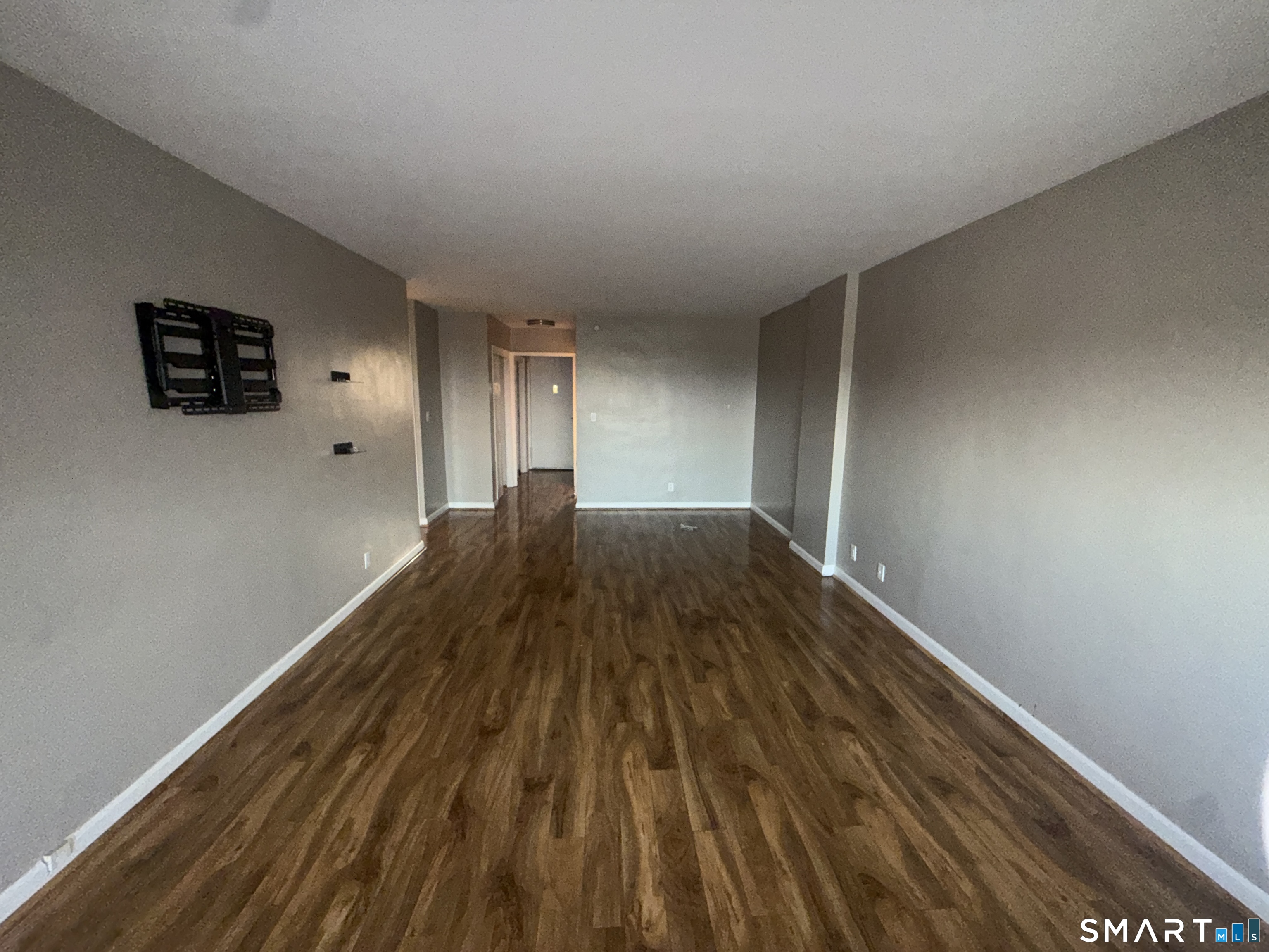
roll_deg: -0.7
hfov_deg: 102.1
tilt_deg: -9.6
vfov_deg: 85.7
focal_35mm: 14
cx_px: 634
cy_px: 476
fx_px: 513
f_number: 2.2
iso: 320
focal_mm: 2.22
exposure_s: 1/60
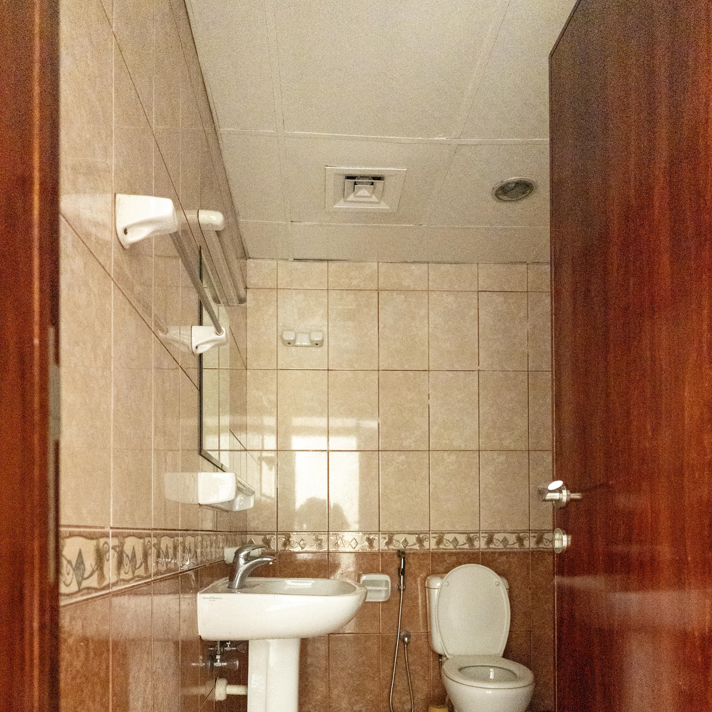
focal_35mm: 26
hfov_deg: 60.9
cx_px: 362
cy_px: 527
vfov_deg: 58.1
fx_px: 605
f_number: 4
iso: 25600
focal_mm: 20
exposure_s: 1/15
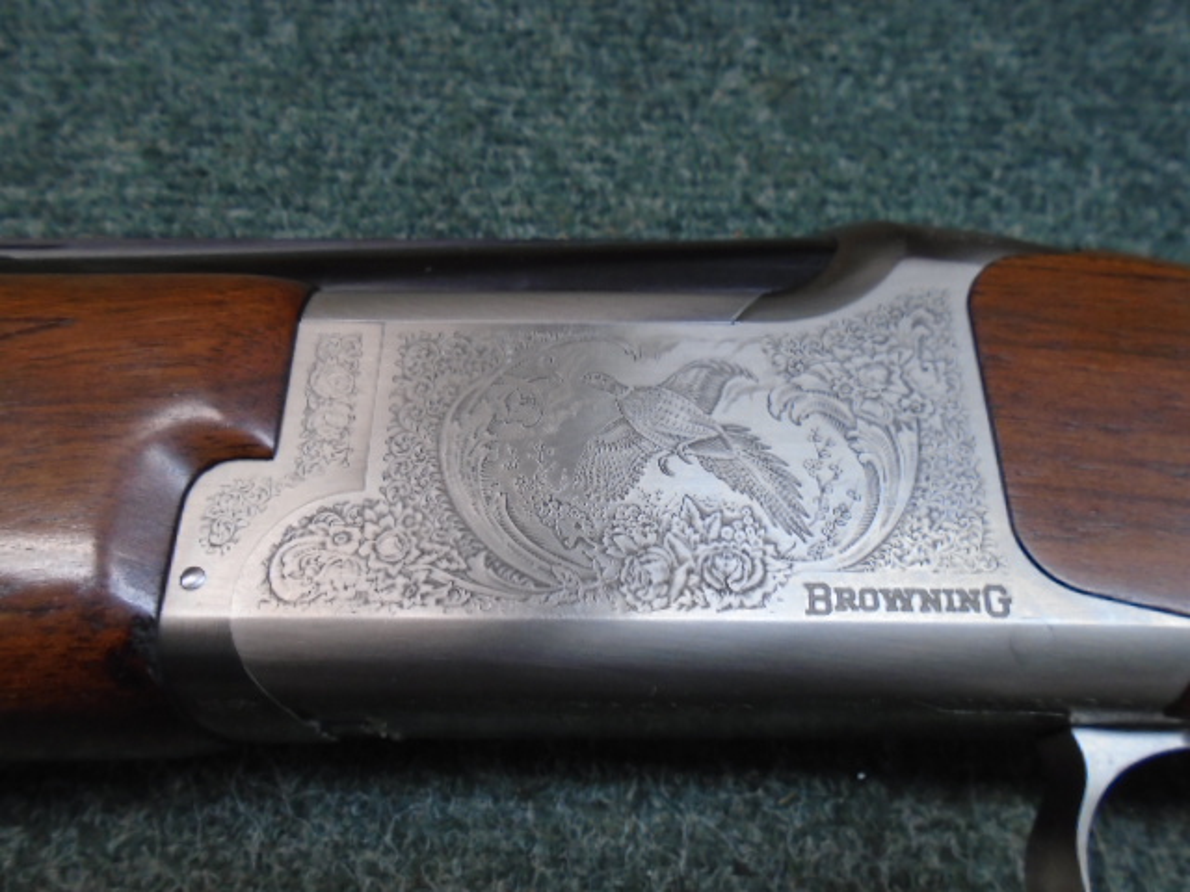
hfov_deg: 67.3
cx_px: 595
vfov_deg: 53.1
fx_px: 894
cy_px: 446
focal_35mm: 26
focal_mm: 4.6
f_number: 3.2
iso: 160
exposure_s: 1/30
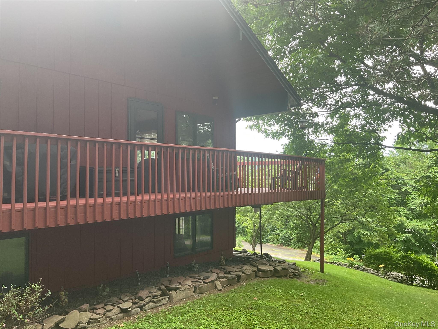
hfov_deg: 61.7
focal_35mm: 29
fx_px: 367
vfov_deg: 48.2
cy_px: 164
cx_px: 219
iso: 32
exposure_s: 1/120
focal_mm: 3
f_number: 1.8
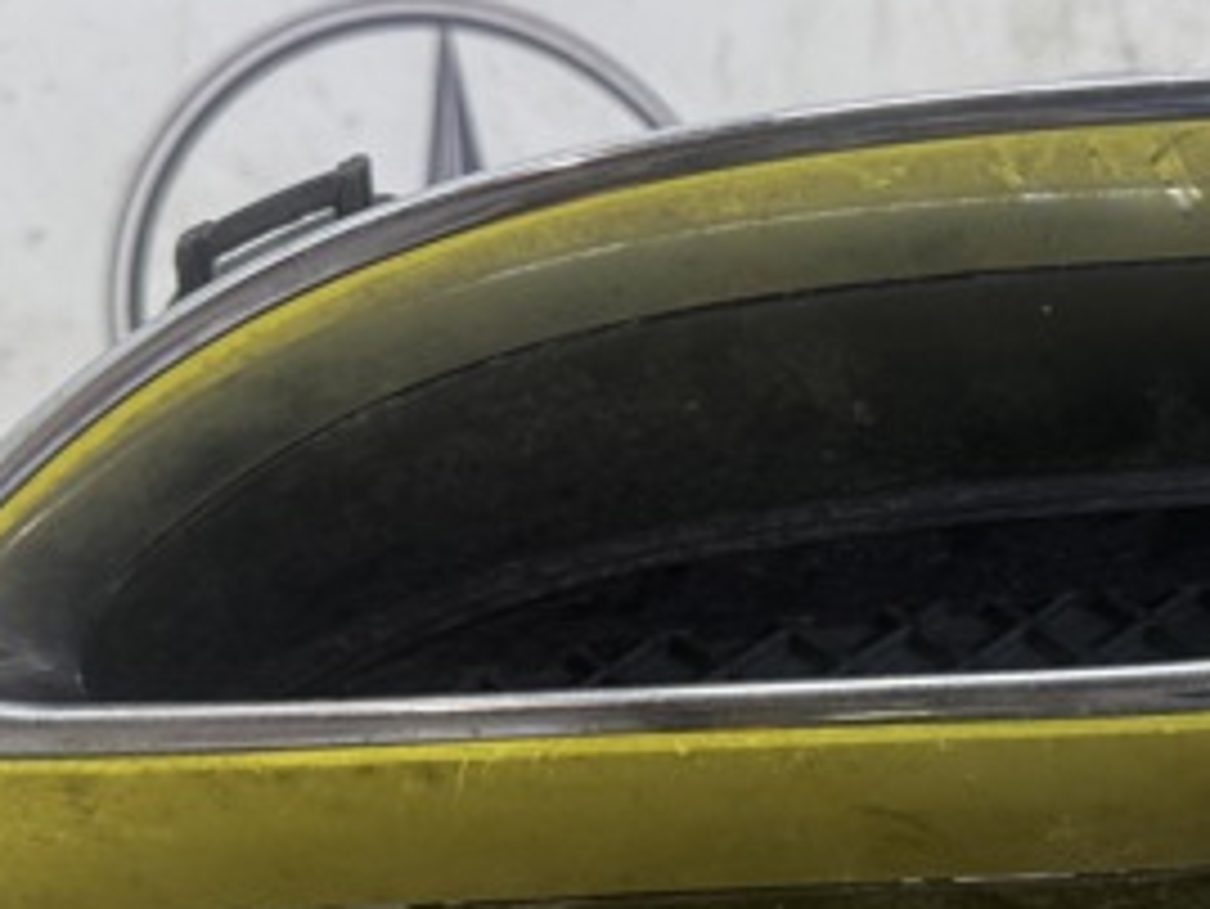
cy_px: 522
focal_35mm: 57
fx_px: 1993
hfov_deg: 32.9
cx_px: 963
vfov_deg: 25.7
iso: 125
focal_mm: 6.76
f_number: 1.78
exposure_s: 1/100
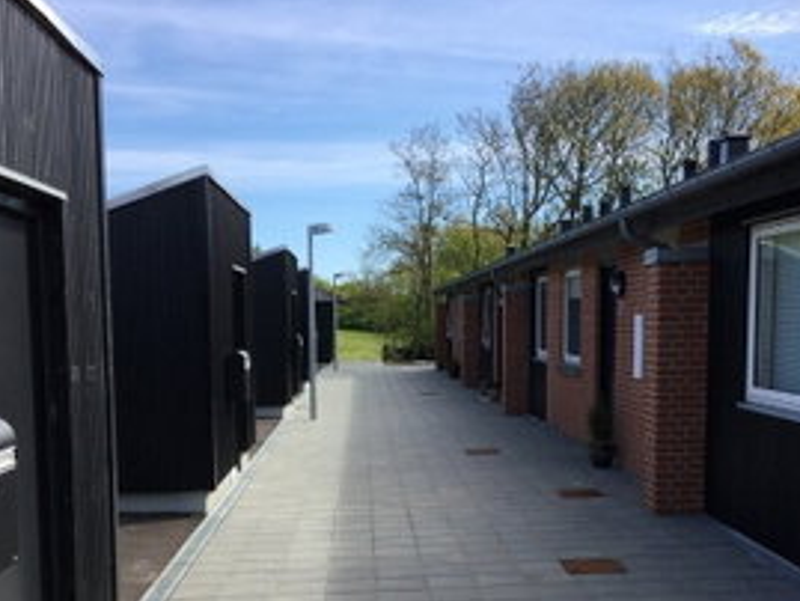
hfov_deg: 41.2
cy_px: 431
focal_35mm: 46
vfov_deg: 31.1
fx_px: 1064
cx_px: 421
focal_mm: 3.3
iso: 25
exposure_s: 1/886
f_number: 2.4
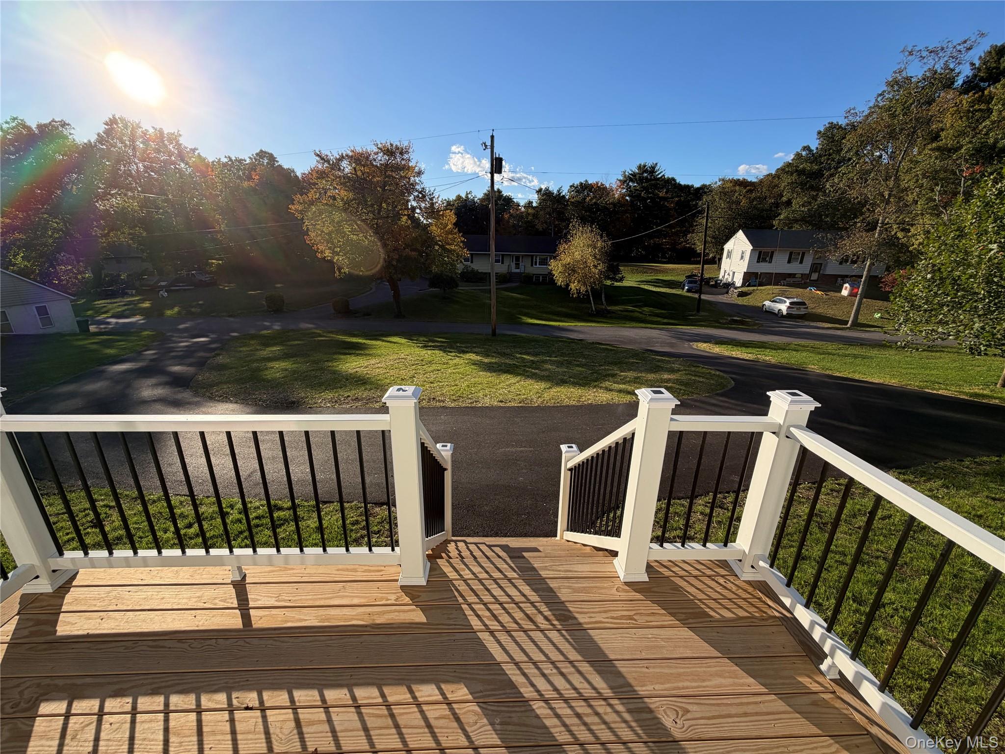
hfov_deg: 102.1
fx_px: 406
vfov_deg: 85.7
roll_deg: -1.0
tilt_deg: -17.4
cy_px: 377
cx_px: 502
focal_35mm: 14
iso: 32
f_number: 2.2
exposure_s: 1/770
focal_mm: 2.22
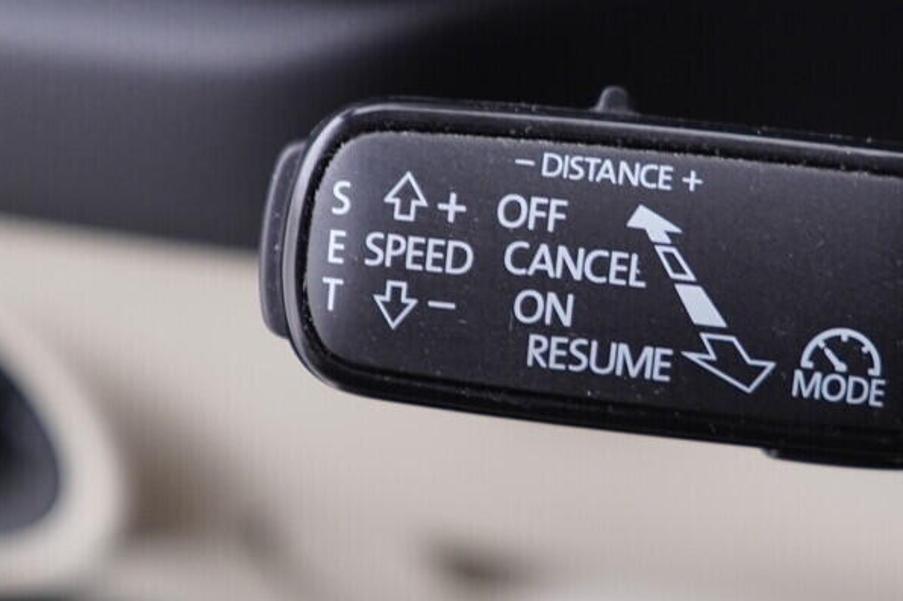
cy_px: 266
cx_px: 624
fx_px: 2182
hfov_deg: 23.3
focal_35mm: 87
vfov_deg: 15.7
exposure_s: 1/40
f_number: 2.8
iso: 250
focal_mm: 24
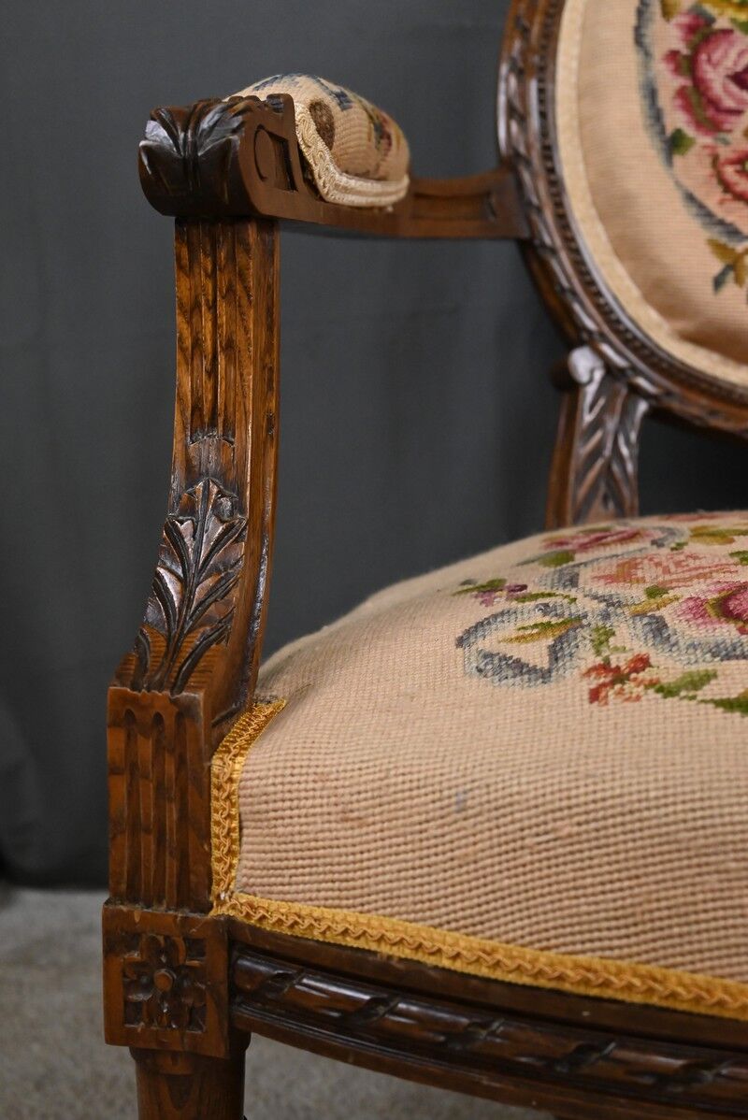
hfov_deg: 33.4
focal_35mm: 40
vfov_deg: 48.4
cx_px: 374
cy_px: 560
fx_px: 1245
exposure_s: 1/160
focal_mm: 40
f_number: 6.3
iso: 5000
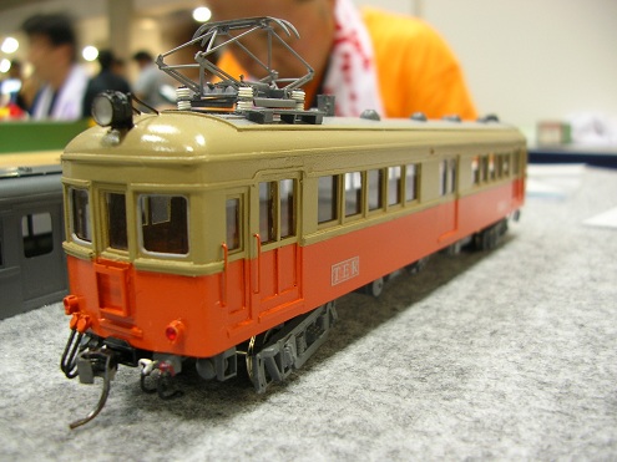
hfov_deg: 52.6
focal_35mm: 35
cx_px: 308
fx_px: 624
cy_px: 231
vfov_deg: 40.7
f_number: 2.8
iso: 50
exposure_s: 1/6.5
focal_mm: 5.8
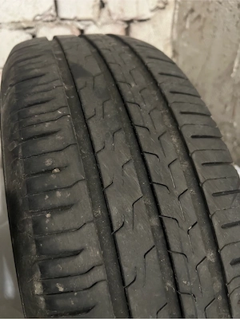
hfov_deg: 53.1
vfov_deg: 67.3
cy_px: 160
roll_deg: +1.0
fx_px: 240
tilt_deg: -30.5
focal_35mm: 26
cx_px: 120
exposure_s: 1/25
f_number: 1.5
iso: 500
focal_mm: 5.7
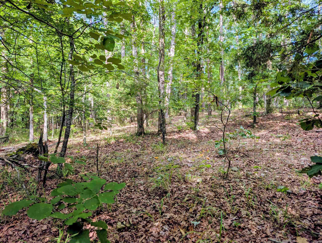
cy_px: 122
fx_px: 224
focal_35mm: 24
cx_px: 161
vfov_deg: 56.9
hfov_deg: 71.5
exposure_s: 1/706
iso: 20
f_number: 1.68
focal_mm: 6.9
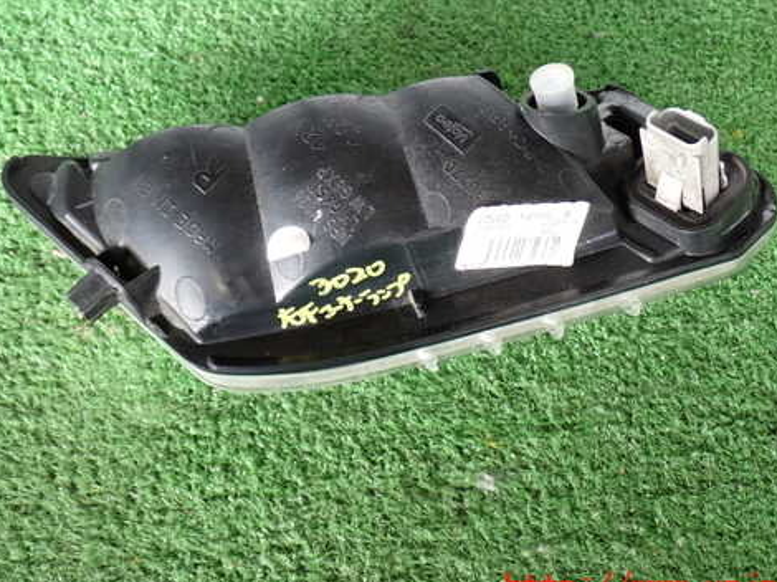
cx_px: 382
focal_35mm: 46
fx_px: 1032
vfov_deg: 31.4
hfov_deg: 41.3
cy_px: 238
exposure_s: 1/40
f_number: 2.5
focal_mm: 6.37
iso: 200
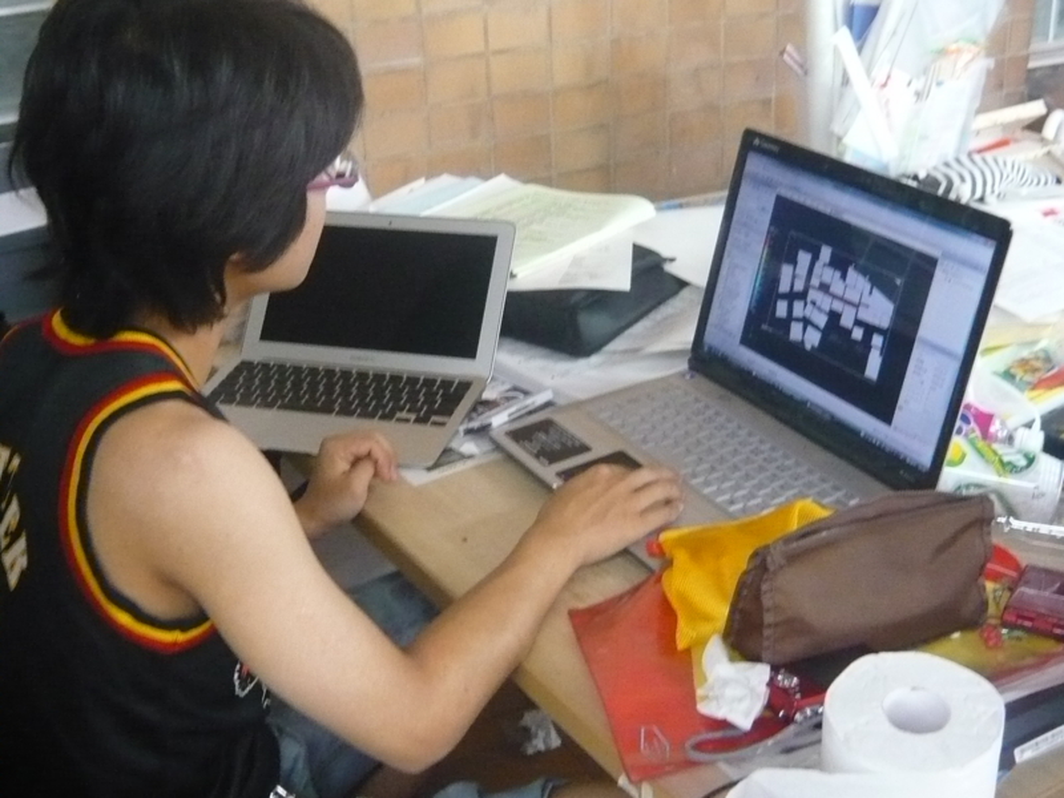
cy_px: 399
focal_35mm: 45
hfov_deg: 42.1
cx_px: 532
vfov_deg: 32.2
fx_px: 1383
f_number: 2.9
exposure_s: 1/25
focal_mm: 4.9
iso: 400
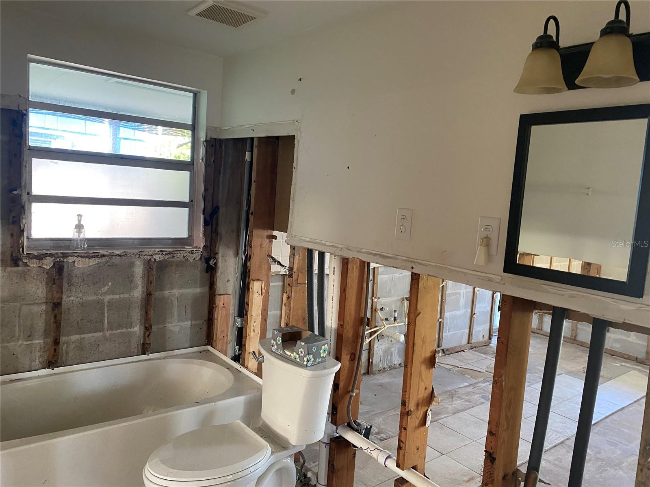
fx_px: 488
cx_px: 325
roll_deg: -4.9
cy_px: 244
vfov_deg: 53.1
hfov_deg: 67.3
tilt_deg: -3.2
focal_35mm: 26
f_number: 1.8
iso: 250
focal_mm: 4.25
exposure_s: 1/60
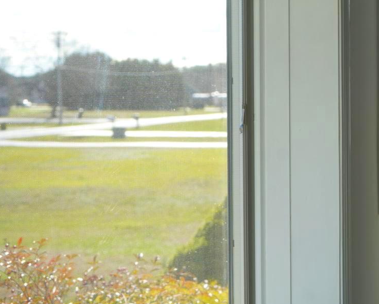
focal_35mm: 78
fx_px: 875
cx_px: 387
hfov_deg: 23.3
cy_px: 120
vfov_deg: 19.7
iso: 100
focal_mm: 38
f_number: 5.6
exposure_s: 1/80
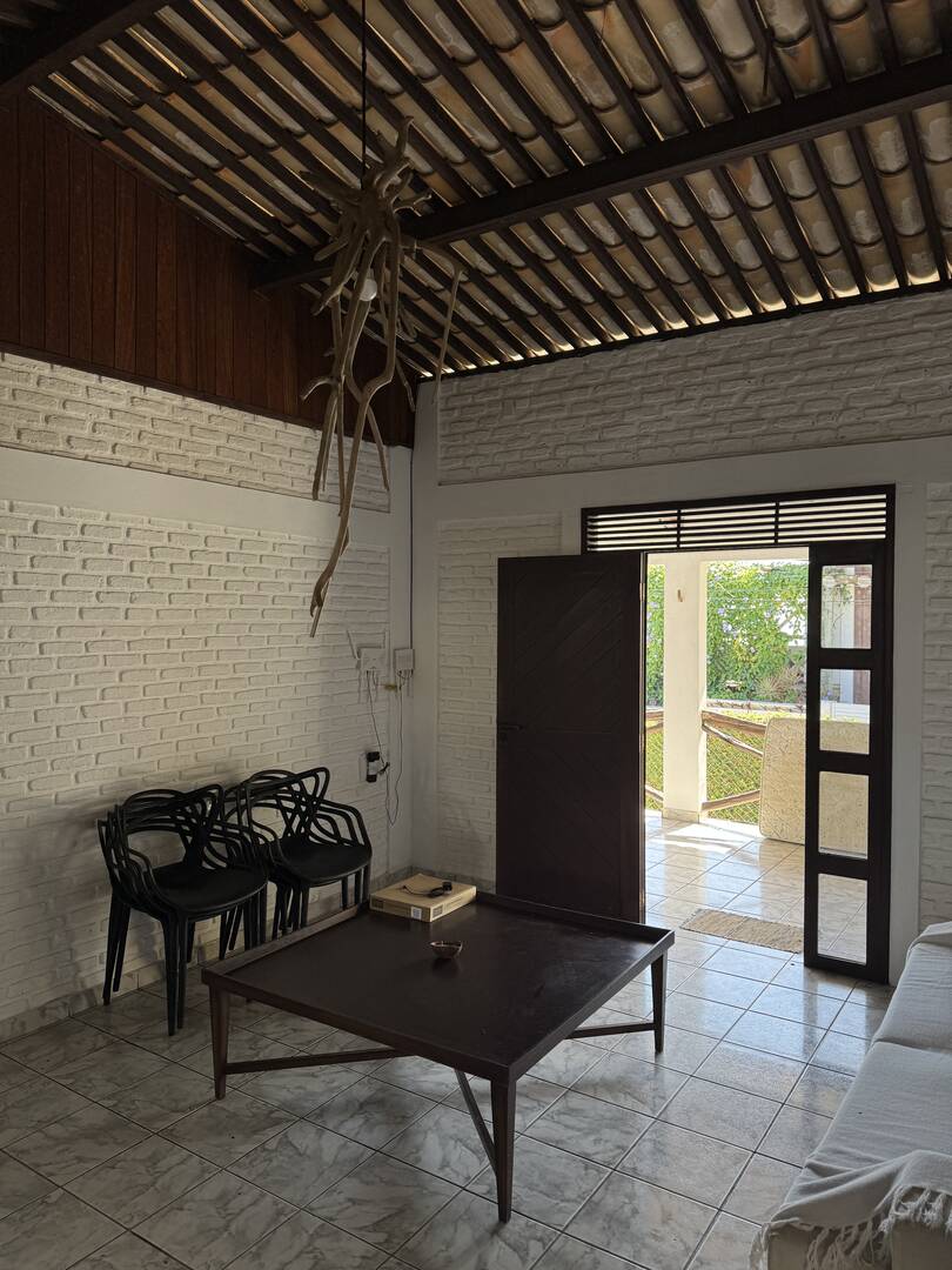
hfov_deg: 56.8
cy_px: 635
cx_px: 476
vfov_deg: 71.6
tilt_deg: -2.2
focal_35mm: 24
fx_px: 880
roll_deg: -0.1
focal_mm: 6.76
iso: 50
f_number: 1.78
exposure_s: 1/137
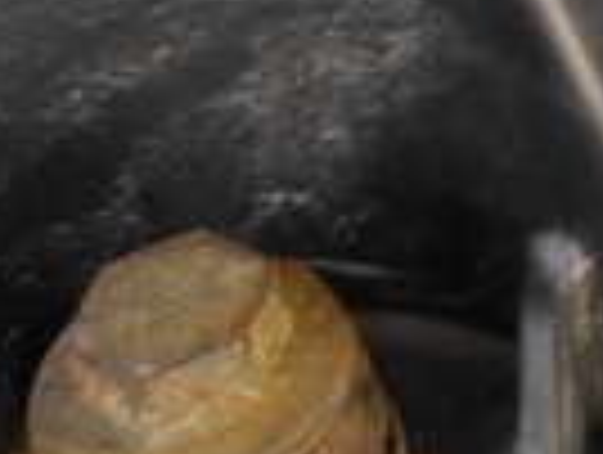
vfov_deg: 11.2
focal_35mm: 119
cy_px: -470
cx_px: 1269
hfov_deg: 13.6
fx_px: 2077
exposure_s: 1/100
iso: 163
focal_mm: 5.43
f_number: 1.89
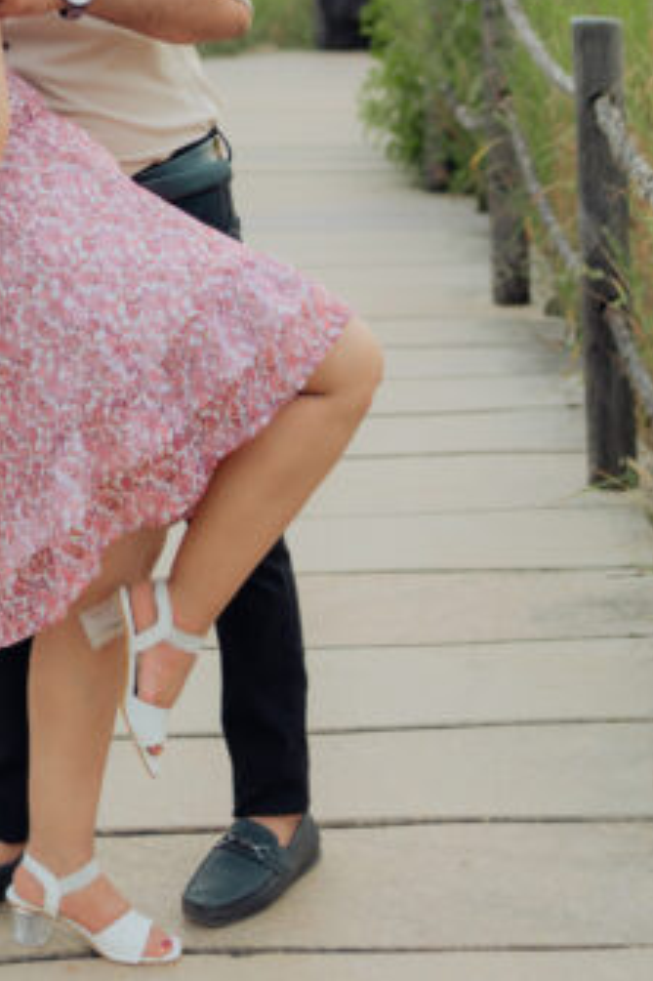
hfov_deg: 12.7
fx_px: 2914
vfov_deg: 18.0
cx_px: 83
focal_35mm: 107
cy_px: -252
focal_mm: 35
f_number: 1.8
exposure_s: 1/500
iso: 125
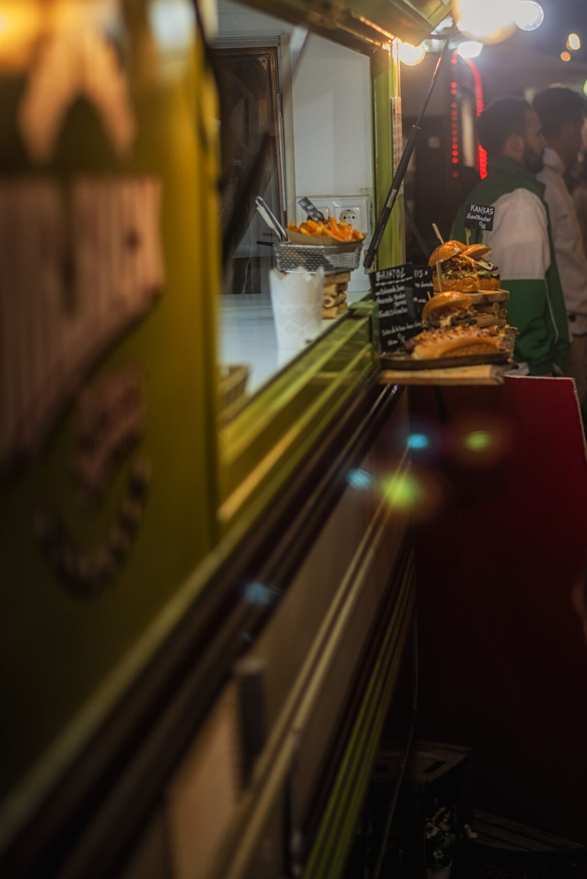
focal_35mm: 76
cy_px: 252
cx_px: 438
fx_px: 1857
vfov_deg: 26.4
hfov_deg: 17.9
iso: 250
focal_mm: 50
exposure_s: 1/100
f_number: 1.8
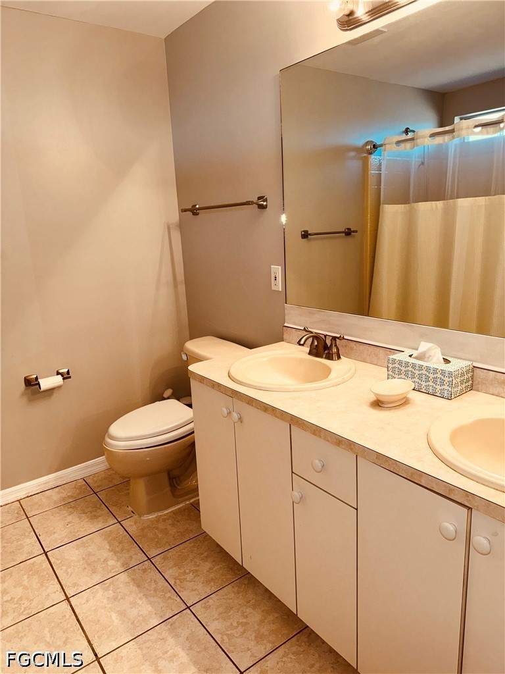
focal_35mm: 24
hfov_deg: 56.8
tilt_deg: -13.9
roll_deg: +3.2
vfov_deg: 71.6
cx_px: 252
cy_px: 337
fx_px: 467
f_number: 1.78
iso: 125
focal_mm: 6.76
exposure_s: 1/120
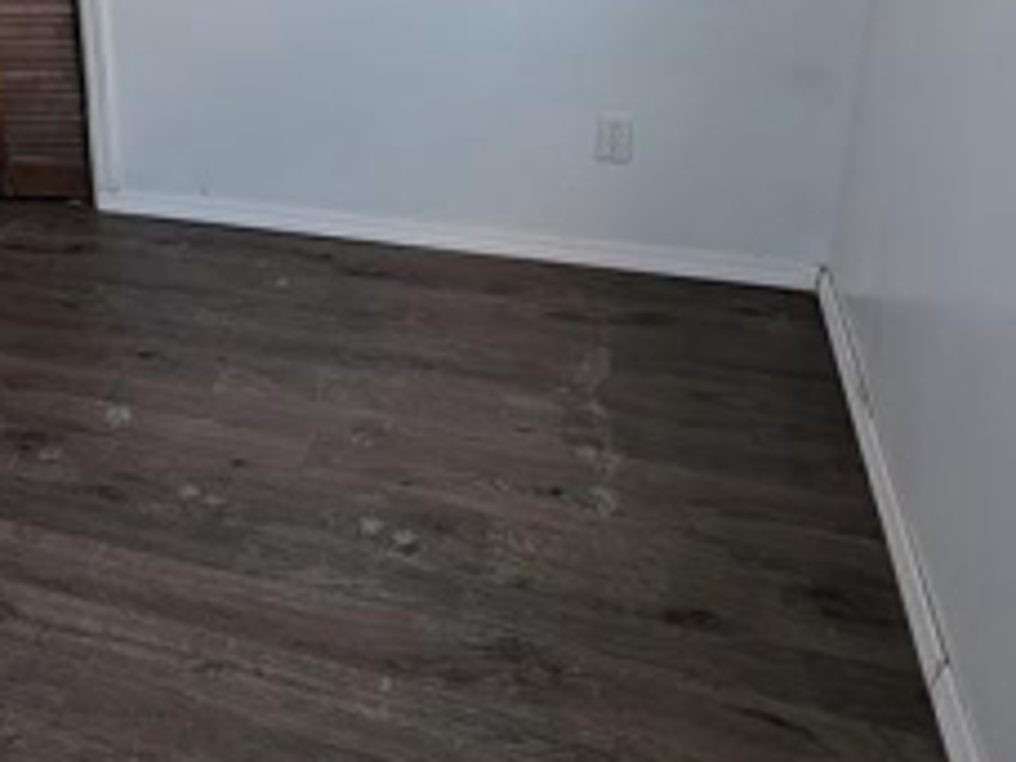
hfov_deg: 48.2
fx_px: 1027
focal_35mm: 35
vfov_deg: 37.6
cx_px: 138
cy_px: 53
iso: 33
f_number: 1.7
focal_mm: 2.02
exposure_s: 1/243
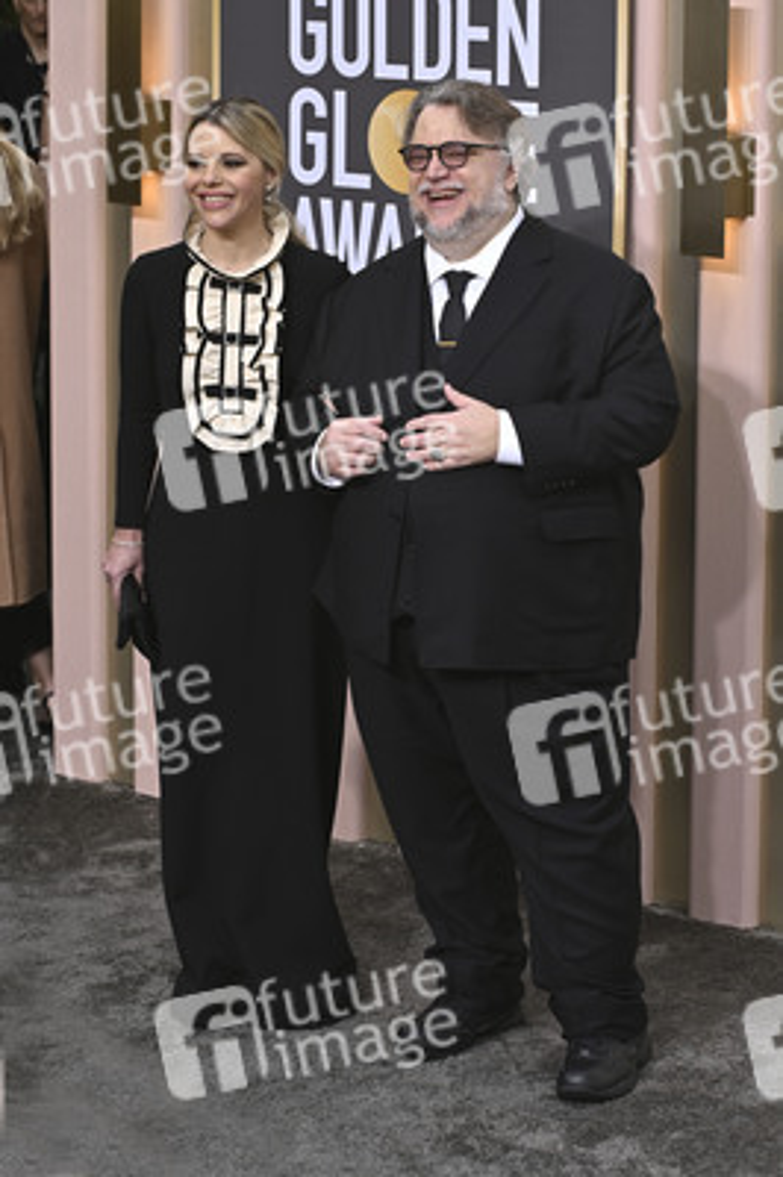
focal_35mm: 95
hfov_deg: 14.4
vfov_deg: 21.5
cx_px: 392
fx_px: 3105
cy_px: 588
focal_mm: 95
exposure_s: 1/640
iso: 800
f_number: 8
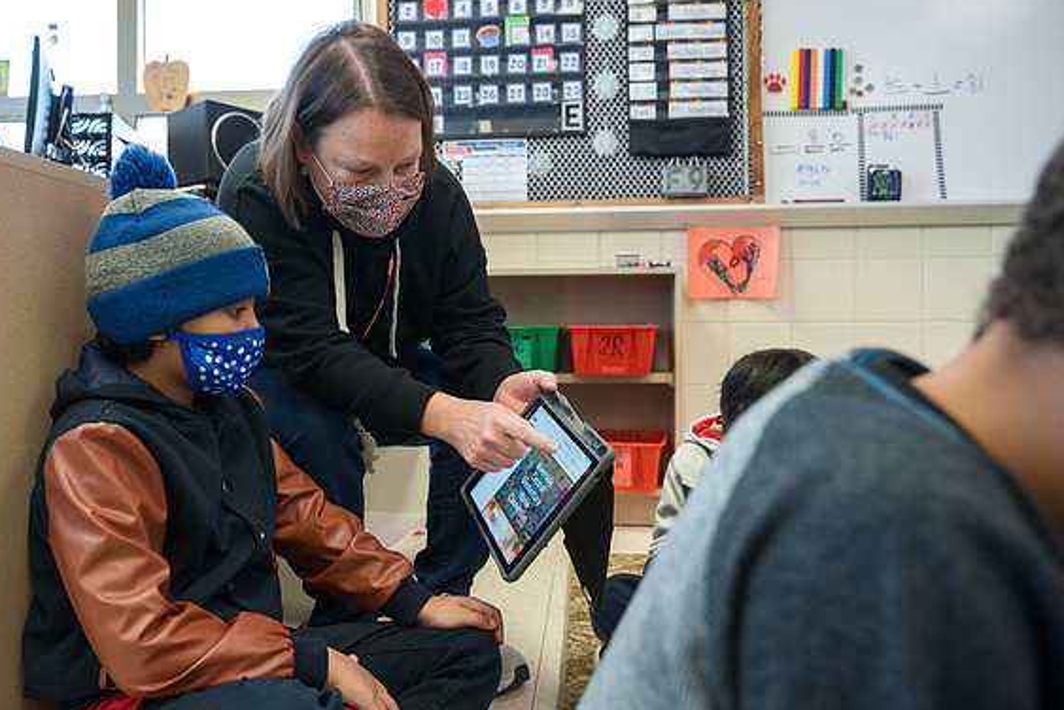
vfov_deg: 42.4
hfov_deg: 60.2
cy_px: 338
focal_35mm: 31
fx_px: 917
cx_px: 500
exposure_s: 1/250
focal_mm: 28
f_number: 4.5
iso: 3200
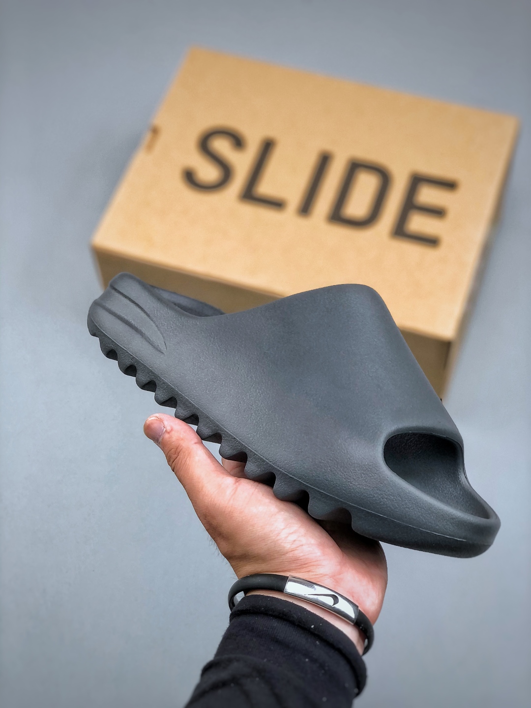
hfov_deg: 25.7
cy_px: 354
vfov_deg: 33.8
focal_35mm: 57
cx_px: 266
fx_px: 1166
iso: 25
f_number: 2.8
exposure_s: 1/33
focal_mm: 6.6
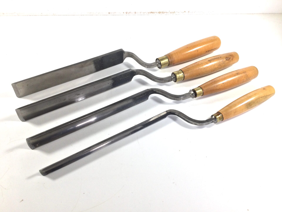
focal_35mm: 31
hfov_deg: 58.4
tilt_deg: -46.9
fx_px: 253
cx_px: 141
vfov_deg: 45.4
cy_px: 106
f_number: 2.4
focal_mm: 3.3
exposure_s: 1/100
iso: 32
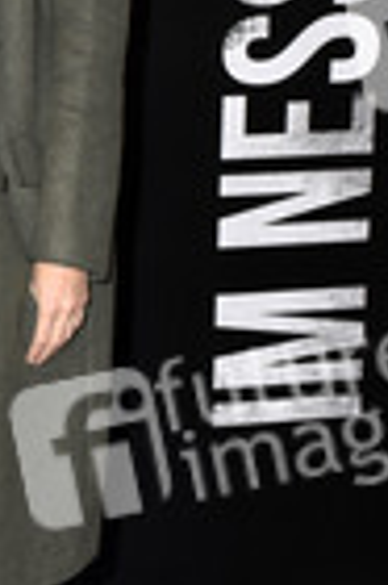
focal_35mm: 137
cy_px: 221
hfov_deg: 9.8
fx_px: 2220
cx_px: -154
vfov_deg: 15.0
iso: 1600
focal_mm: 32
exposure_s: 1/60
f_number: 6.3
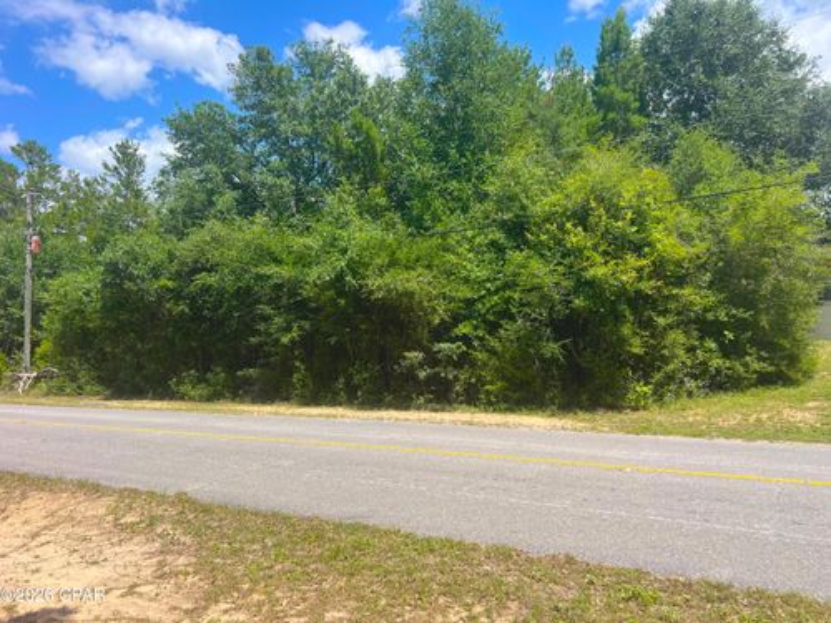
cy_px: 312
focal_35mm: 26
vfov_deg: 53.1
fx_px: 624
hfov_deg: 67.3
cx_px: 416
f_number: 1.5
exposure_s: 1/2632
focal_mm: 5.7
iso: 50
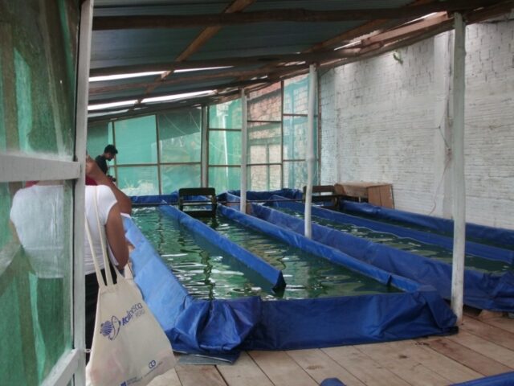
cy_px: 193
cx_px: 257
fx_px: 535
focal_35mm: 36
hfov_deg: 51.4
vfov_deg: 39.7
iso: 100
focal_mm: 6.3
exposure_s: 1/320
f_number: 2.9
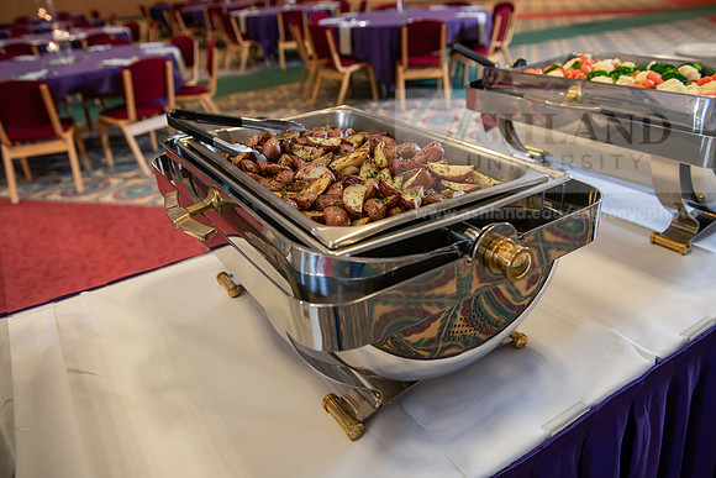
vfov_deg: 45.0
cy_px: 239
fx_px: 577
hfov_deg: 63.6
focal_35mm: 29
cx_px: 358
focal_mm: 29
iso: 500
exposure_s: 1/100
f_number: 3.5
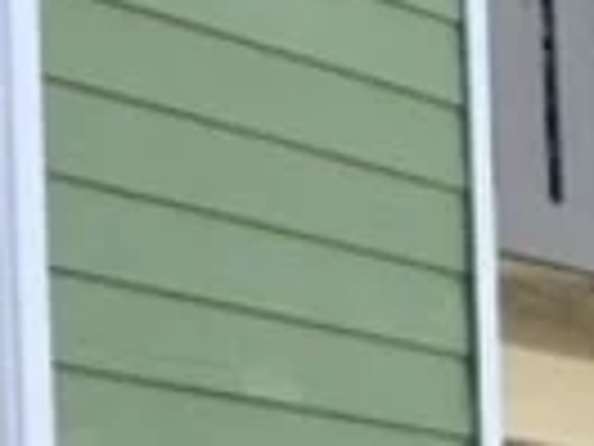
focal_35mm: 164
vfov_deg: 8.4
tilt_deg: -1.5
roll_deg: +3.0
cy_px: 1023
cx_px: 722
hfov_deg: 11.8
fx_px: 2814
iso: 32
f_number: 1.8
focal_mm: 3
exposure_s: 1/122
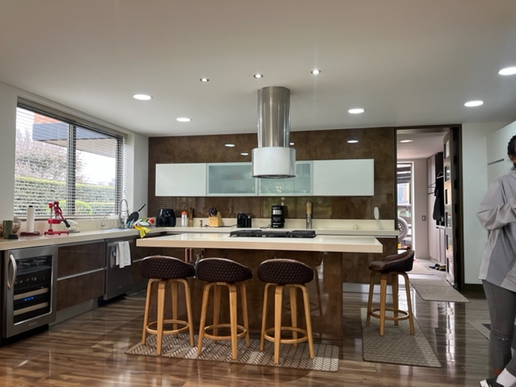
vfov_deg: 53.1
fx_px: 388
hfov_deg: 67.3
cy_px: 194
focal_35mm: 26
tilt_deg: +1.6
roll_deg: +0.1
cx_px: 258
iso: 125
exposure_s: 1/120
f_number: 1.6
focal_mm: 5.1
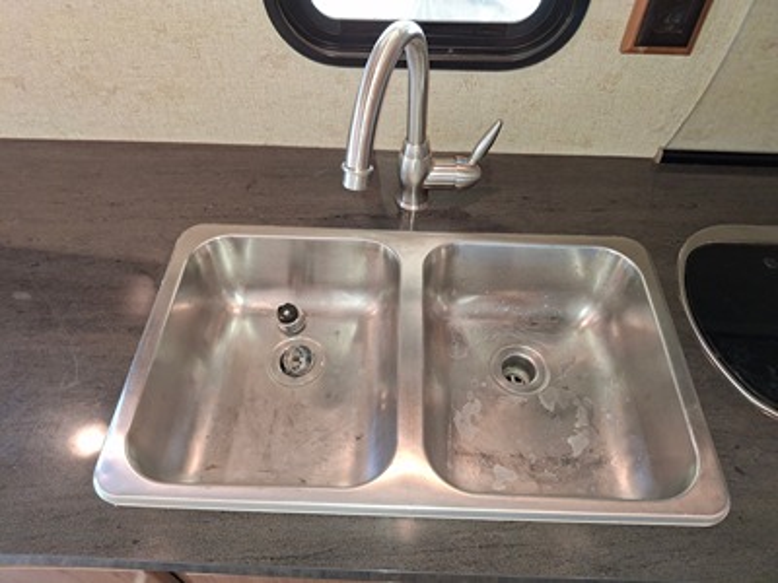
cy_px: 292
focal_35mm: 25
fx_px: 562
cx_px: 389
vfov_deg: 54.9
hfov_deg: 69.4
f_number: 1.8
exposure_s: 1/120
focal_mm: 4.69
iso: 200
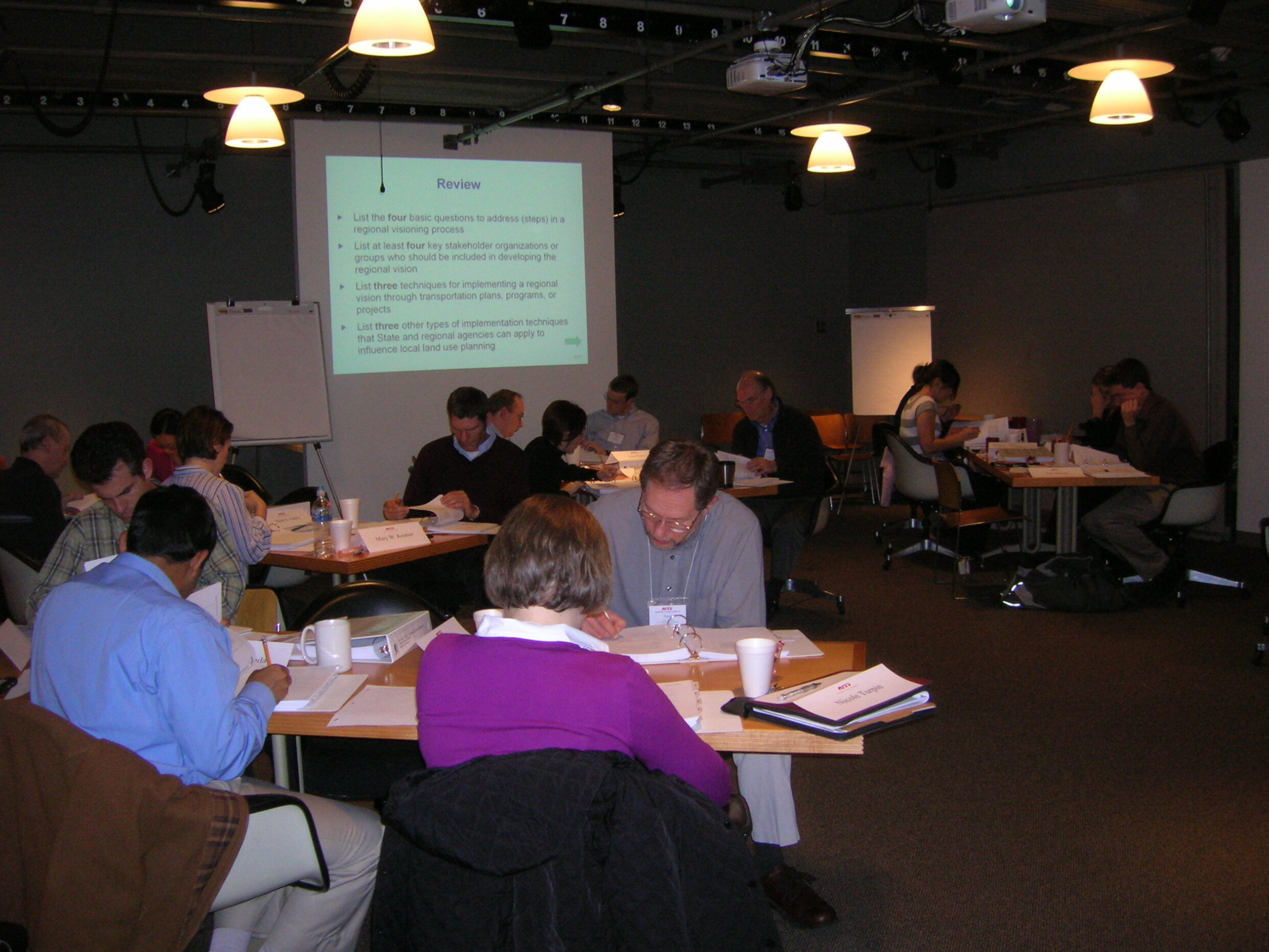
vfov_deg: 40.7
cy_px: 477
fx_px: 1283
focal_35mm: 35
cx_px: 629
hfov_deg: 52.6
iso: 126
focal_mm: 5.7
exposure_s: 1/60.1
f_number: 2.9
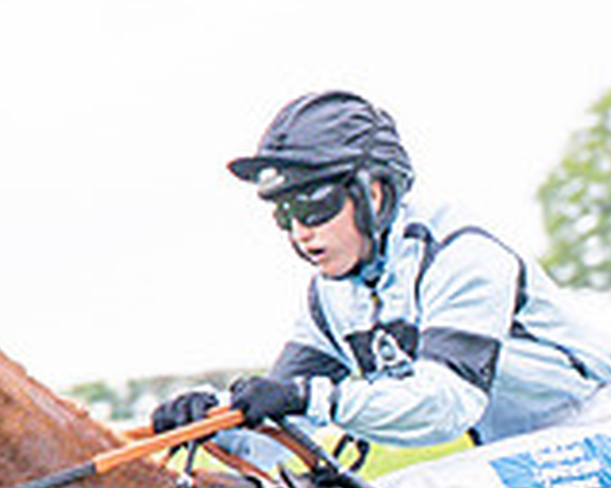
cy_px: 862
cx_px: 431
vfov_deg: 2.4
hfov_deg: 3.0
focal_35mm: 655
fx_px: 11837
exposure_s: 1/1250
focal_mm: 70
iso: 400
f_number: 4
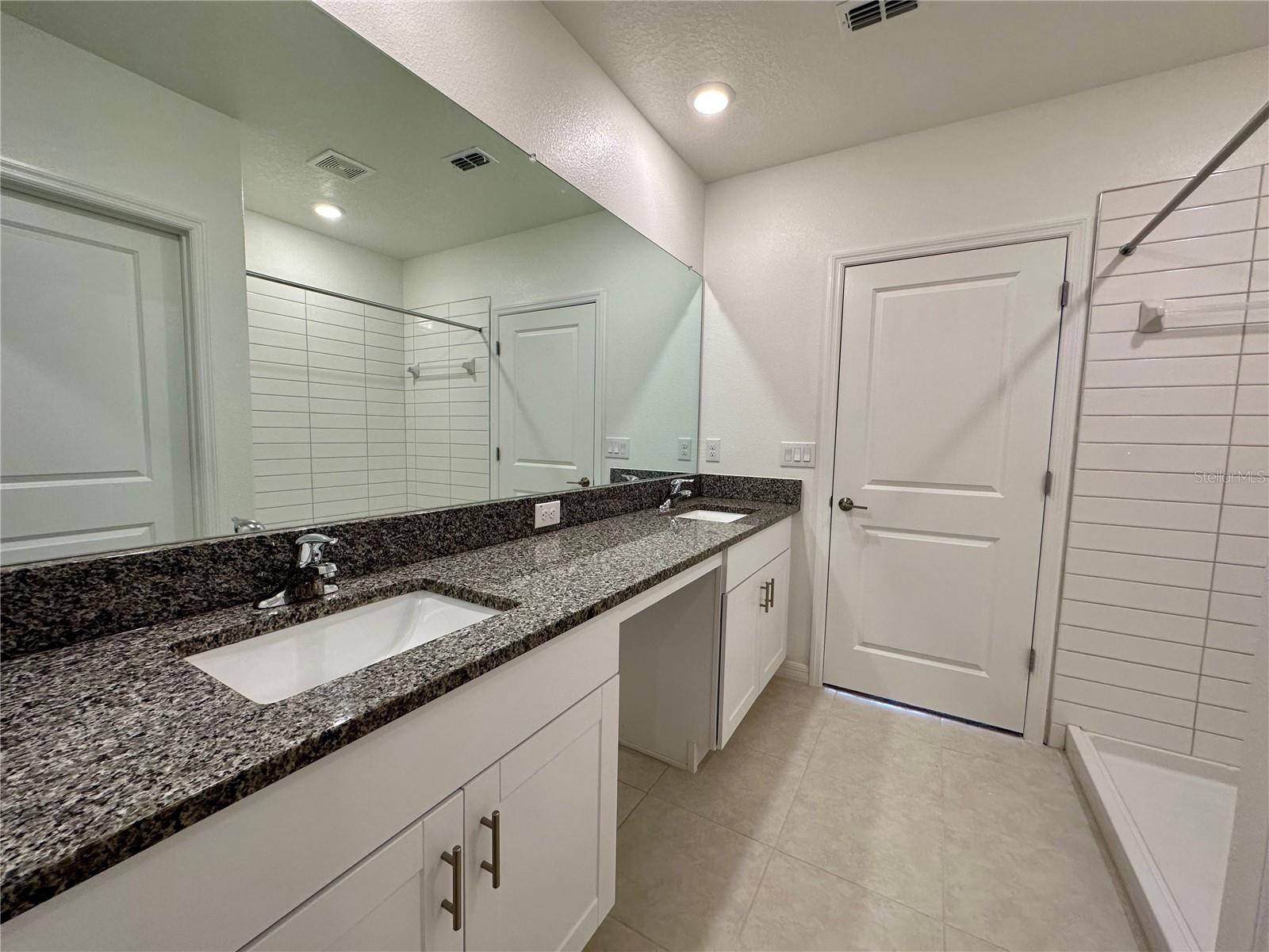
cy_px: 476
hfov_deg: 102.1
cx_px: 634
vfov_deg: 85.7
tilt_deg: -5.1
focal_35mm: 14
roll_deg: -1.1
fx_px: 513
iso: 160
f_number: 2.2
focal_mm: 2.22
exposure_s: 1/120
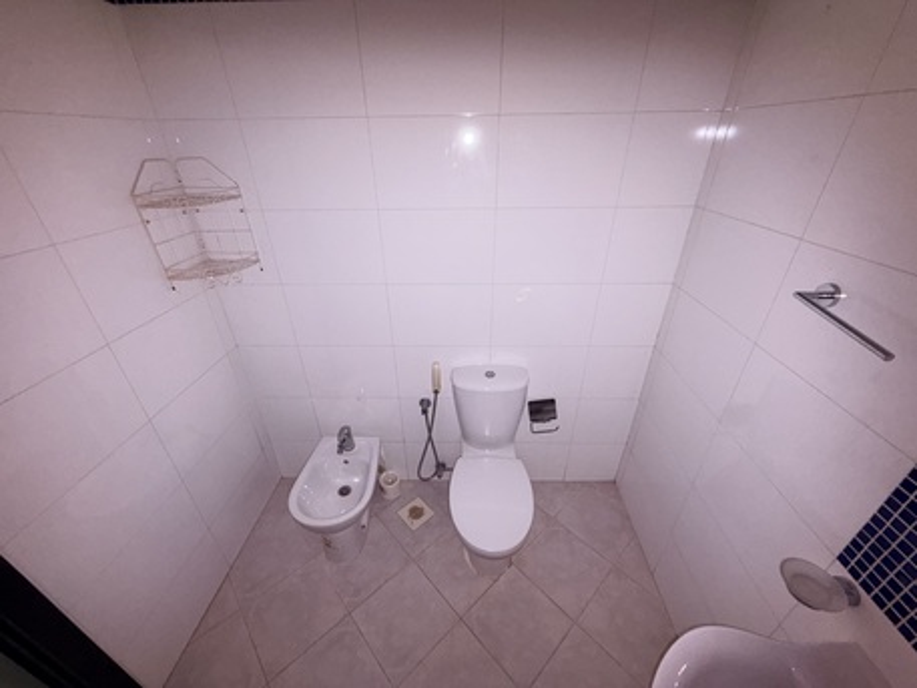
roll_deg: +1.1
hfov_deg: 102.0
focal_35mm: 14
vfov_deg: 85.7
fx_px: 371
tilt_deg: -29.0
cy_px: 344
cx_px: 458
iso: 100
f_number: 2.2
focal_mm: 2.22
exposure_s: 1/25
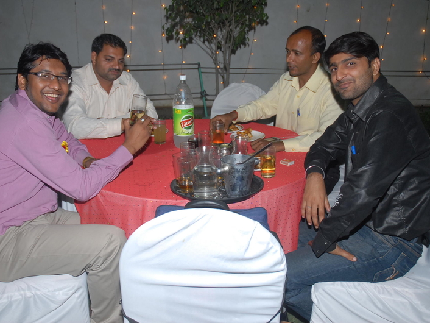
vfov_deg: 39.7
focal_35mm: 36
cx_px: 205
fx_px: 447
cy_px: 162
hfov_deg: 51.3
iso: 400
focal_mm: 22
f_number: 4.5
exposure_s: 1/125
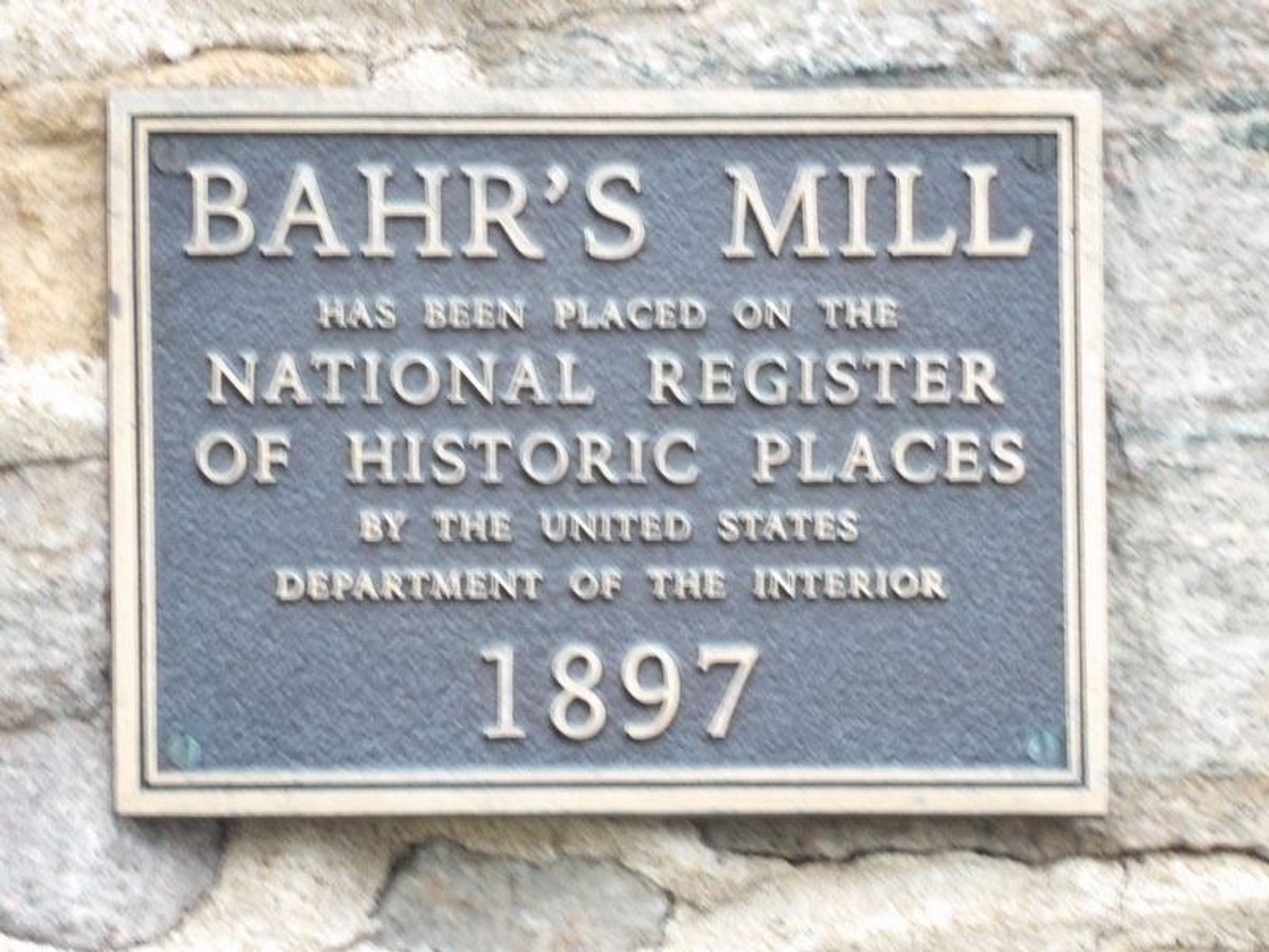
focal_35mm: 1053
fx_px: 38602
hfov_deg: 1.9
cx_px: 634
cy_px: 476
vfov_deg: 1.4
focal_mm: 188.8
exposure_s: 1/8
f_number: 5.7
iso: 800
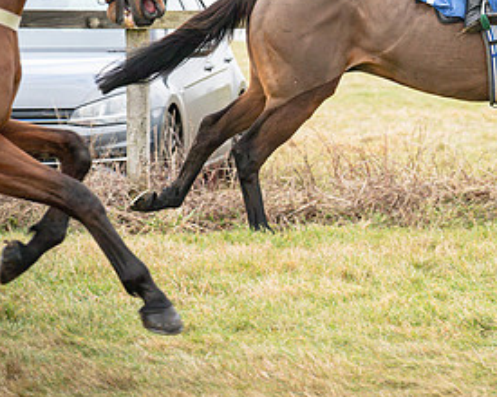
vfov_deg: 4.7
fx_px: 4795
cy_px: 24
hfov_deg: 5.9
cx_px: 489
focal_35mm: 326
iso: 500
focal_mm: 135
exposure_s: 1/1000
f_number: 4.5
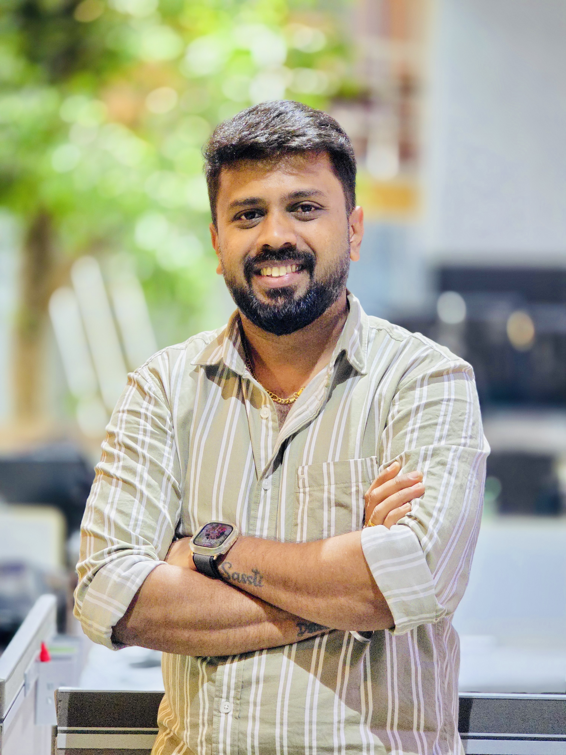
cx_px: 283
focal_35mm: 115
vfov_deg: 17.1
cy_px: 378
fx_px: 2507
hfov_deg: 12.9
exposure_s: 1/33.3
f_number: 3.4
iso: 1600
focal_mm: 18.6
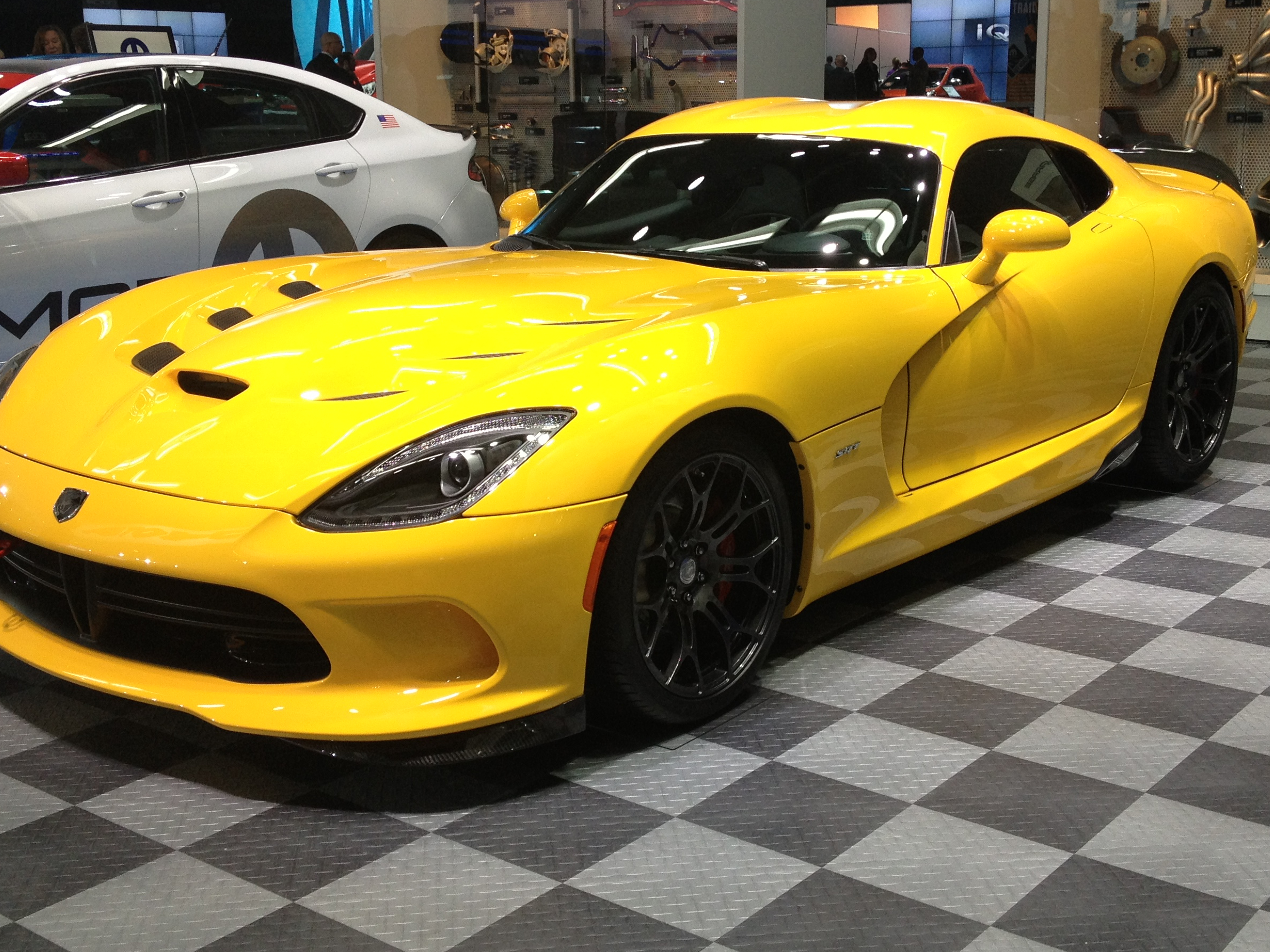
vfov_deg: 30.3
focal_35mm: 48
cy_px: 458
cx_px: 633
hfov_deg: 39.7
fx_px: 1761
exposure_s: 1/120
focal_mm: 4.28
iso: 80
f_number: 2.4
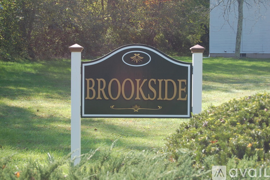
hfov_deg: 24.6
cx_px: 135
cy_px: 90
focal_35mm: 82
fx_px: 618
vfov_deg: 16.5
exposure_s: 1/160
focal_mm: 55
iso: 200
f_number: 5.6
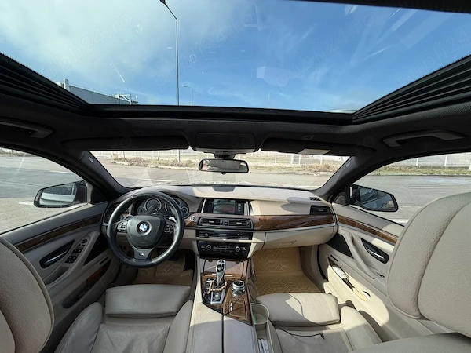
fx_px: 190
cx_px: 236
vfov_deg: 85.7
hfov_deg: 102.1
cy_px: 176
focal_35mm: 14
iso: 64
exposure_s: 1/502
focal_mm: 2.22
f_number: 2.2
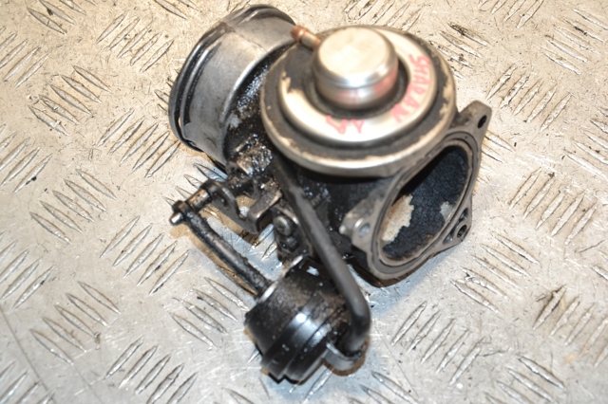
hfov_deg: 35.1
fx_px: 962
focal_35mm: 57
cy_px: 202
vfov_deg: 23.8
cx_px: 304
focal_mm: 38
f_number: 5
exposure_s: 1/160
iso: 800
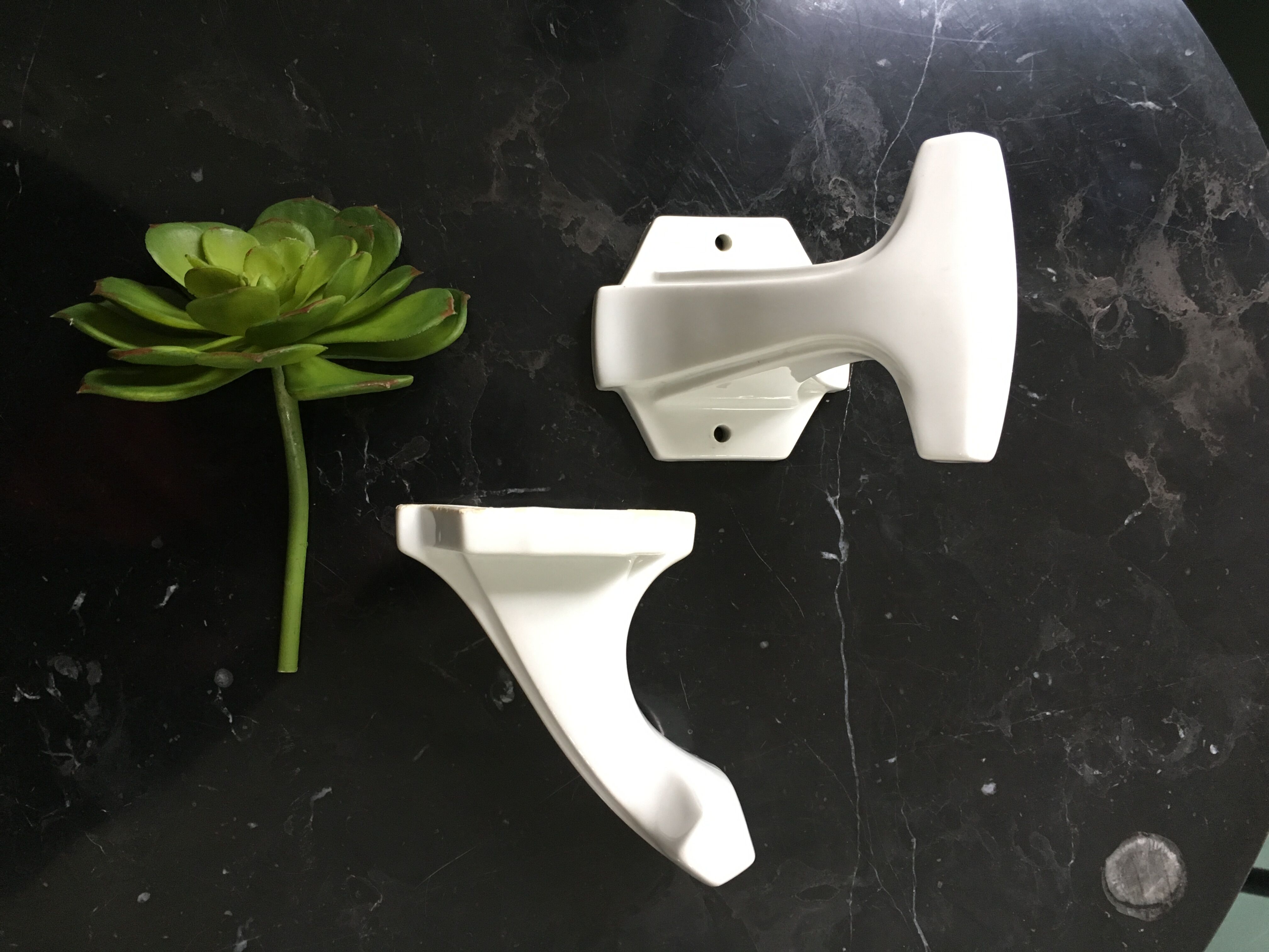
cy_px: 476
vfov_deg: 48.2
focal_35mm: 29
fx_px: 1063
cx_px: 634
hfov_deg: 61.7
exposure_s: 1/33
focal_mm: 4.15
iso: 160
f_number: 2.2
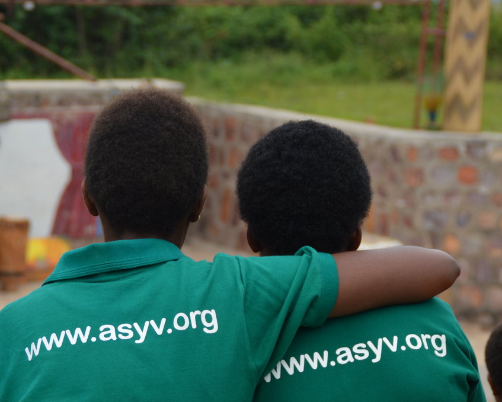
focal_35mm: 119
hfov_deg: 16.2
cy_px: 201
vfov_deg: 13.0
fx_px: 1768
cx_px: 228
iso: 140
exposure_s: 1/500
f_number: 5.6
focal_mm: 70
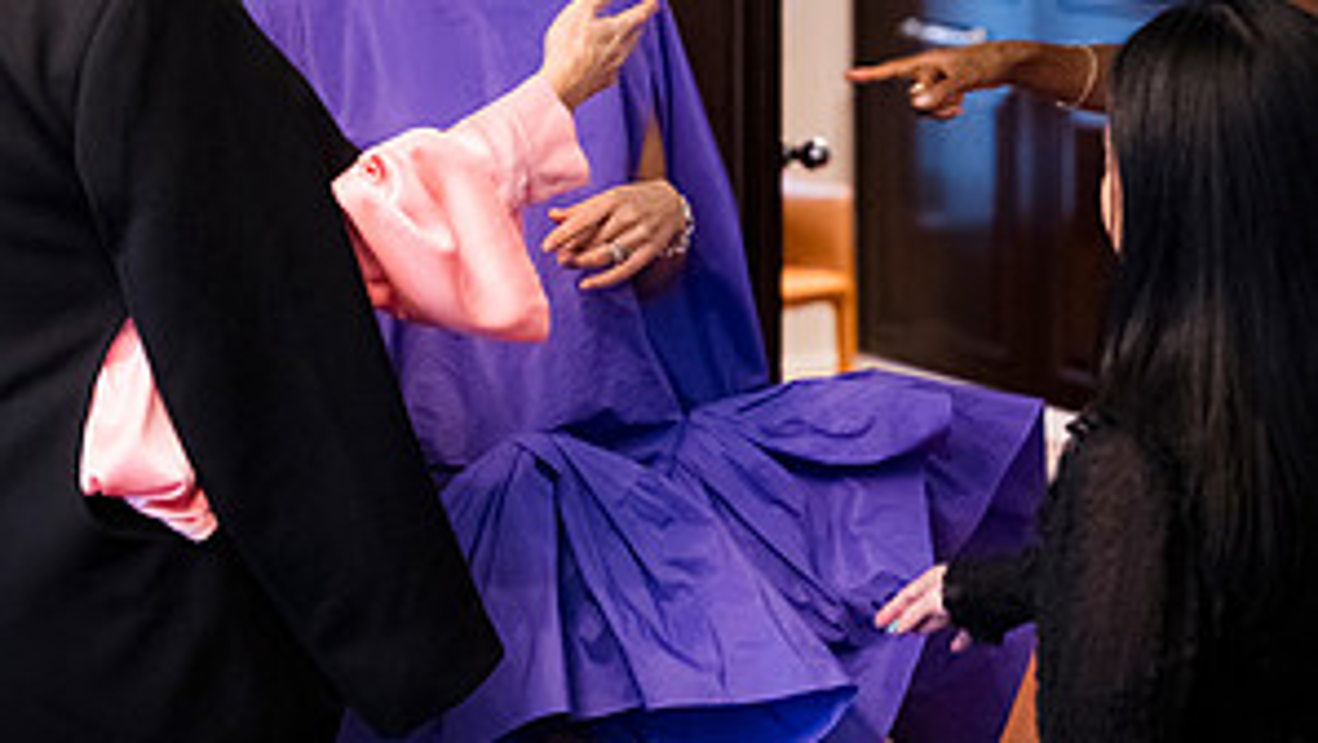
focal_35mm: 87
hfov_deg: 24.4
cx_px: 659
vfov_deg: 13.6
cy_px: -66
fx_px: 3042
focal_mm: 55
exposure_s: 1/200
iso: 3600
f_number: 2.2
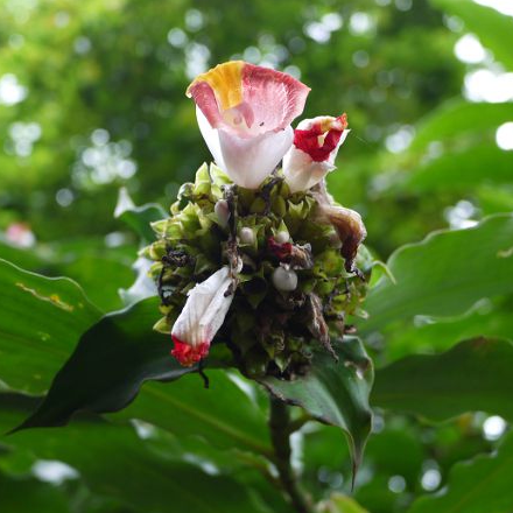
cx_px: 251
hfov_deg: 36.1
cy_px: 260
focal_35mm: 47
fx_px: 788
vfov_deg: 36.1
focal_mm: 14
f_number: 2.5
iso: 100
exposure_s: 1/60
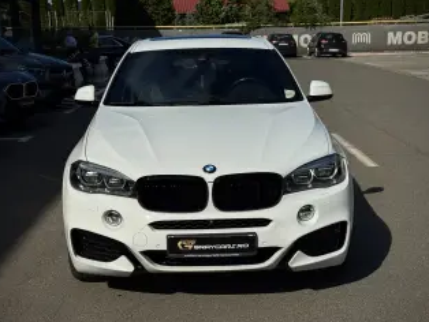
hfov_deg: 34.9
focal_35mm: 55
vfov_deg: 26.6
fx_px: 682
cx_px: 214
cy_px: 172
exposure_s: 1/20000
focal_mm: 6.76
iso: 50
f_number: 1.78
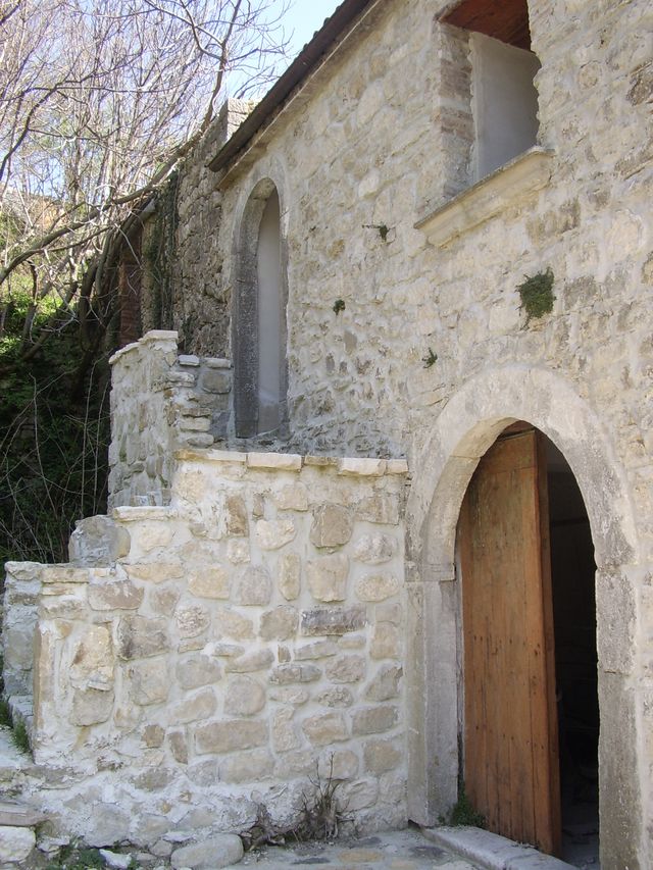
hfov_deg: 46.8
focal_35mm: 30
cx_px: 326
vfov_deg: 60.0
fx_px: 754
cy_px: 435
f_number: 4.1
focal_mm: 5.8
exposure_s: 1/136
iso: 71
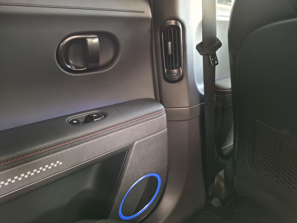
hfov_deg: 73.9
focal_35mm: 23
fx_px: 197
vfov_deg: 58.9
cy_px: 112
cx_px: 148
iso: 640
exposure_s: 1/25
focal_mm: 5.54
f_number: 1.8
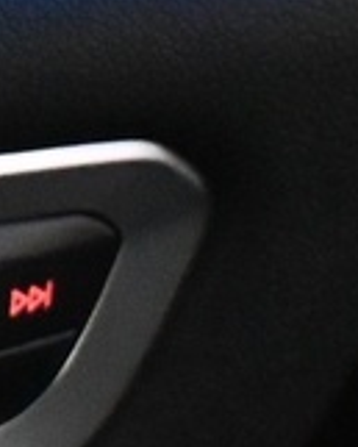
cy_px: -308
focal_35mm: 390
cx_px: -1349
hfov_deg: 3.7
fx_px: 5165
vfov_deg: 4.9
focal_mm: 27.5
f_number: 4.5
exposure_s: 1/60
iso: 7200
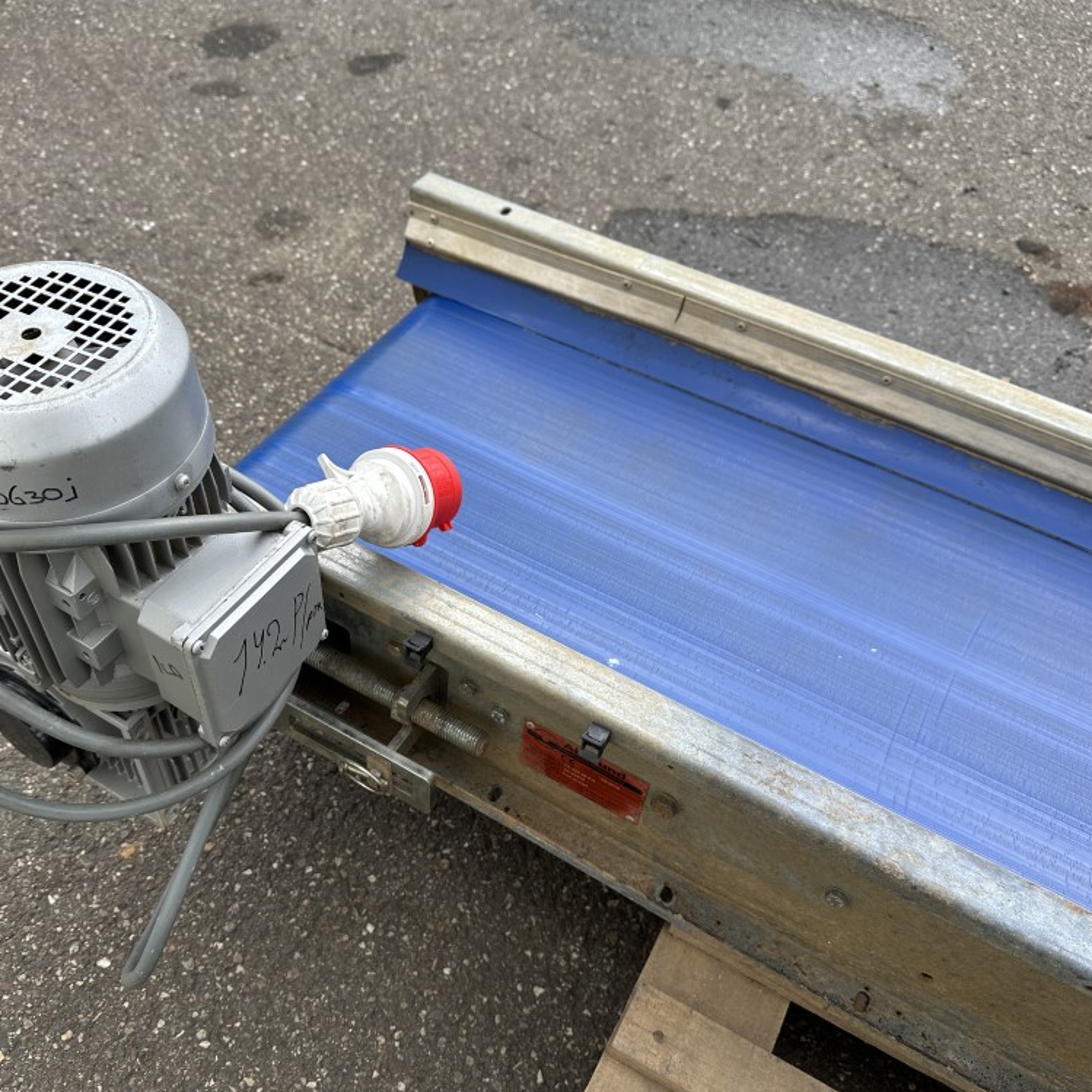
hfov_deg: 55.5
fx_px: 1035
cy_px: 547
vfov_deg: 55.6
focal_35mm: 29
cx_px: 496
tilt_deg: -50.0
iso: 80
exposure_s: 1/1095
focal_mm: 6.86
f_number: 1.78
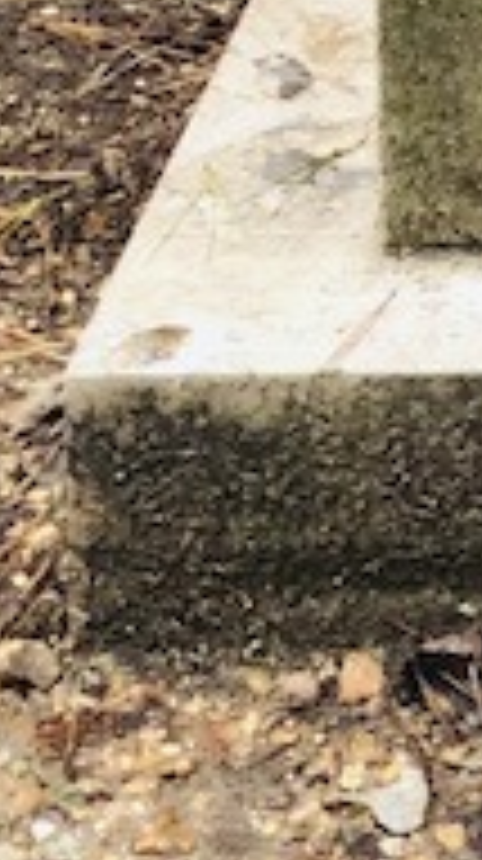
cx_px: 1635
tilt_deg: -9.8
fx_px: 6929
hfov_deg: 3.8
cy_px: -1369
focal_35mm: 304
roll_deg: +1.3
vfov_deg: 6.7
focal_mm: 6
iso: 25
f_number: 2.4
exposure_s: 1/60
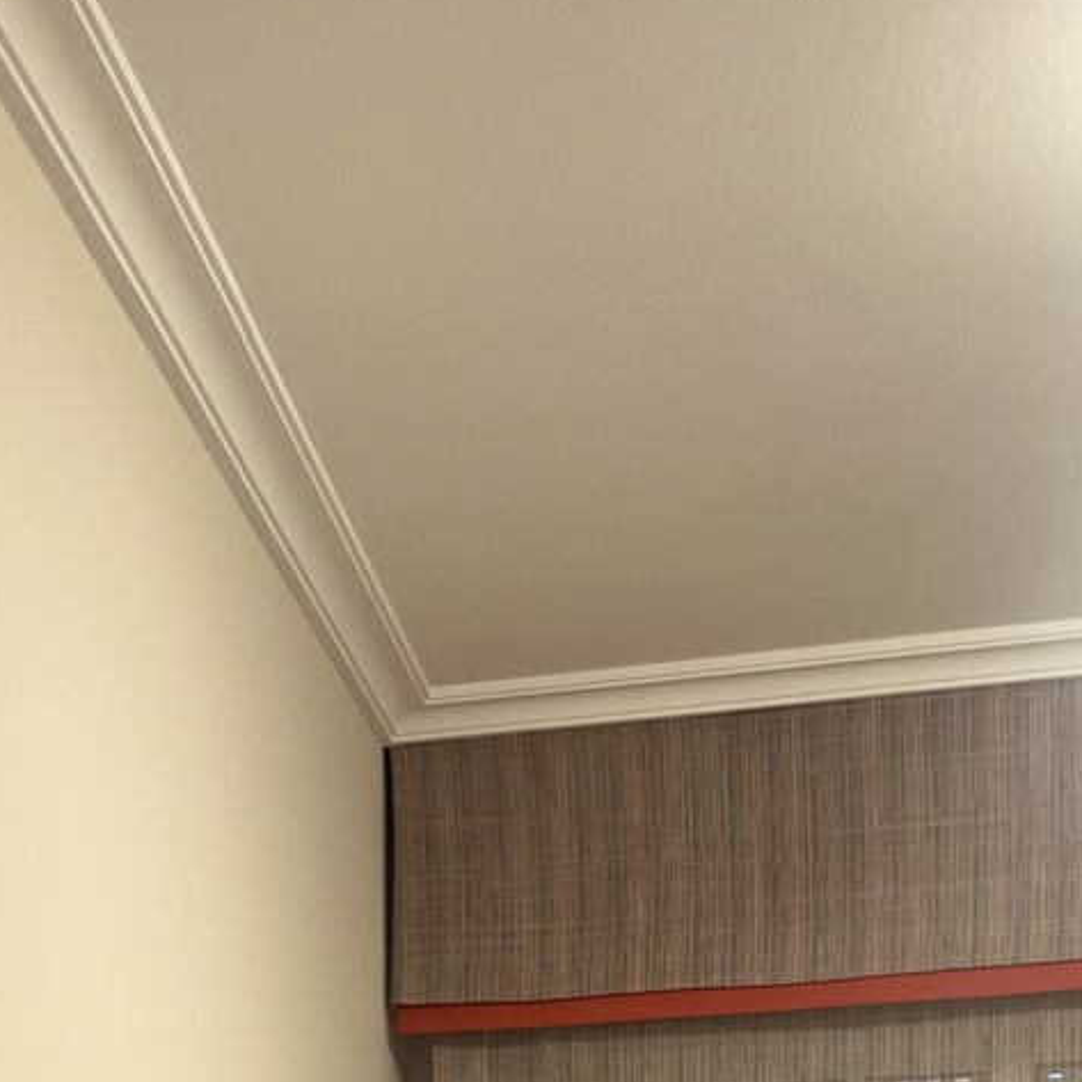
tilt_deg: -4.1
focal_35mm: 70
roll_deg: +0.8
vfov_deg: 21.0
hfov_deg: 24.2
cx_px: 197
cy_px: 1613
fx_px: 2475
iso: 125
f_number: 1.6
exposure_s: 1/100
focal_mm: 5.1
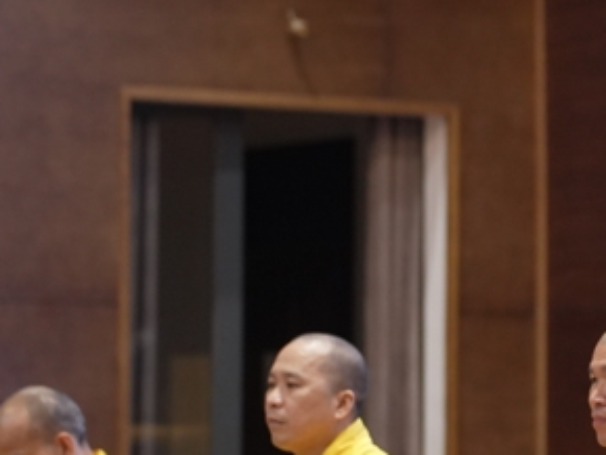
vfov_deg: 4.9
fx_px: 5289
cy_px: 419
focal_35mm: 302
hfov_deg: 6.5
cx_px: 569
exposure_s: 1/200
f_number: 2.8
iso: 2500
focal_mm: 93
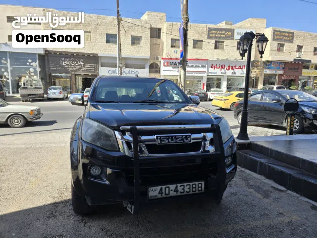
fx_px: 211
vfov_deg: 58.9
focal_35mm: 23
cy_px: 119
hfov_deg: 73.9
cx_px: 158
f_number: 1.7
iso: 12
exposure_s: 1/415
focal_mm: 6.3
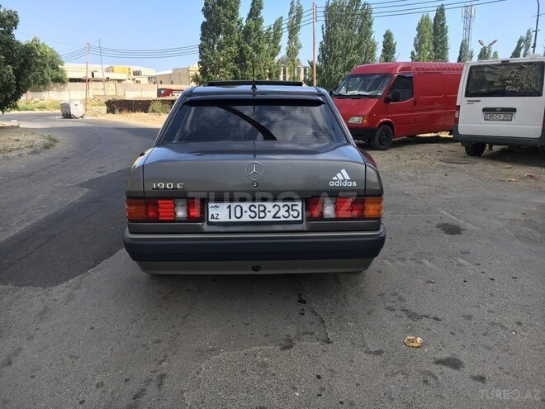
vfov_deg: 48.2
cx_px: 272
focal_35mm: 29
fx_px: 457
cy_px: 204
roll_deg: +2.0
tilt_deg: -11.3
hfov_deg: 61.7
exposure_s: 1/693
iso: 25
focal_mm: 4.15
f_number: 2.2
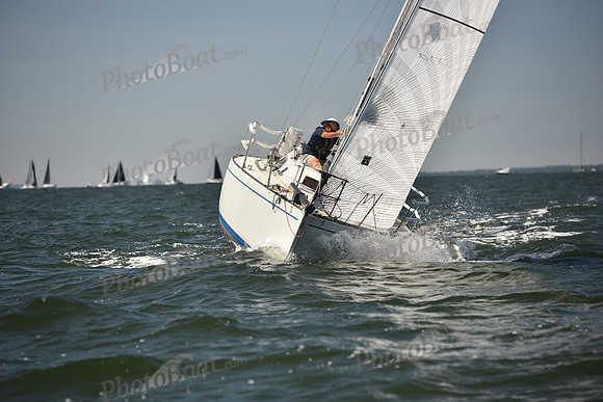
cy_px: 201
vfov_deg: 8.9
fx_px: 2597
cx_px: 302
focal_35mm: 155
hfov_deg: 13.2
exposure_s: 1/1250
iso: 250
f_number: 4
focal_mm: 155
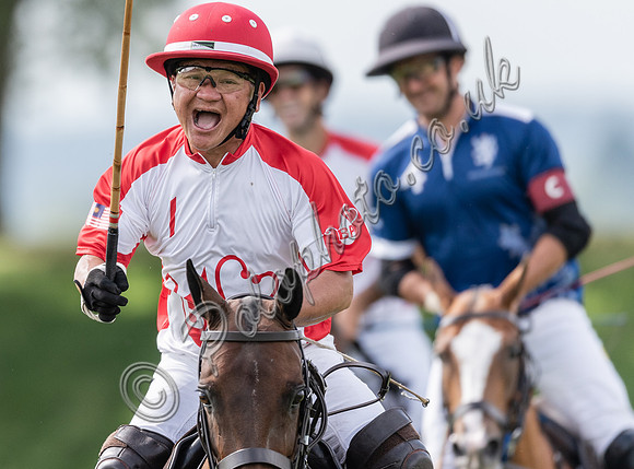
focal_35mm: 883
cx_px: 207
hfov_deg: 2.3
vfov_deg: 1.7
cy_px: 172
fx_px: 16091
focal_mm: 500
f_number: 4
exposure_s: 1/2000
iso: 400
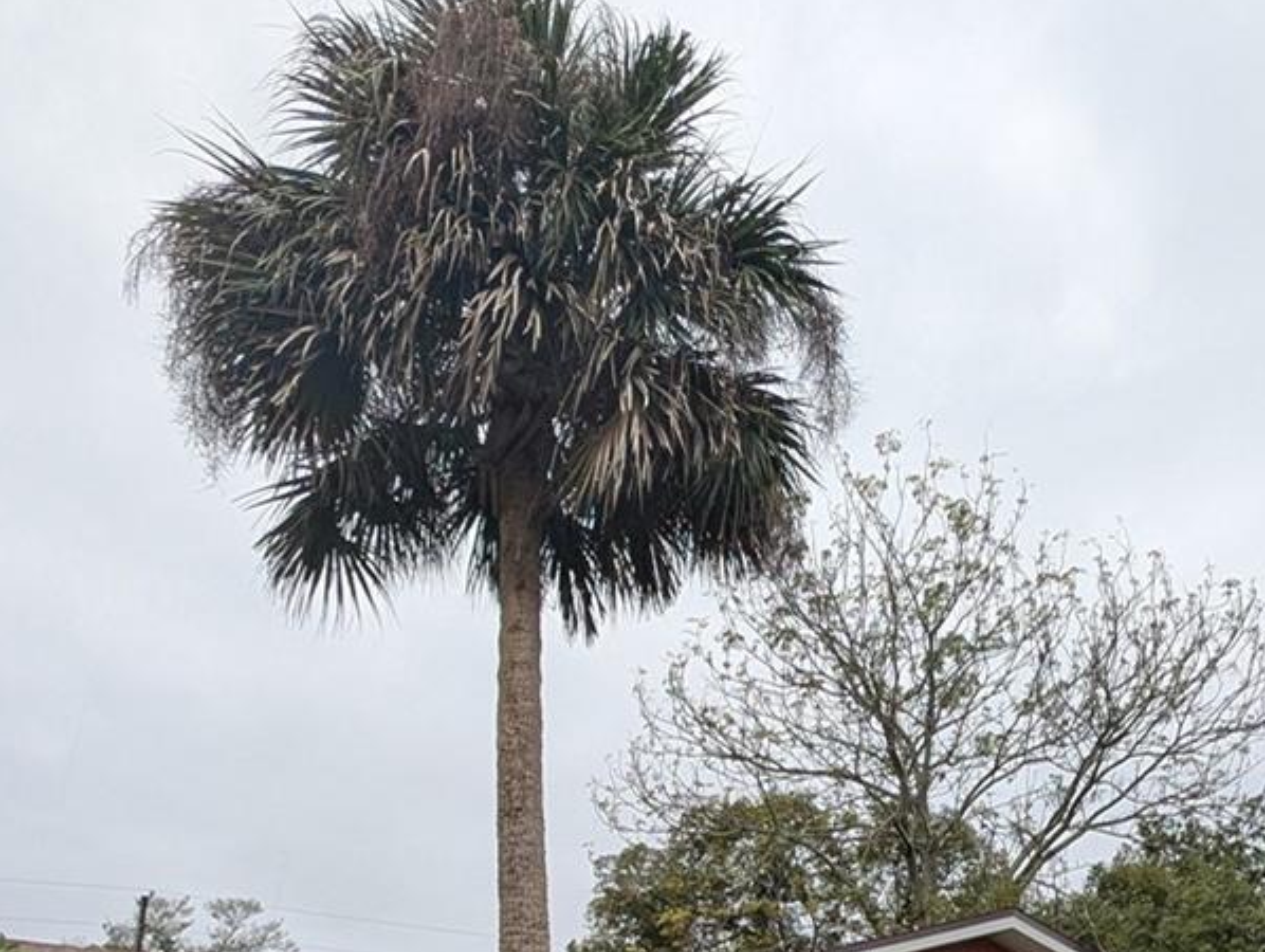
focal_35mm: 32
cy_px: 1020
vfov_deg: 37.7
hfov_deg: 55.4
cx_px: 855
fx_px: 1171
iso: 42
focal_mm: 2.23
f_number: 1.95
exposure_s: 1/230
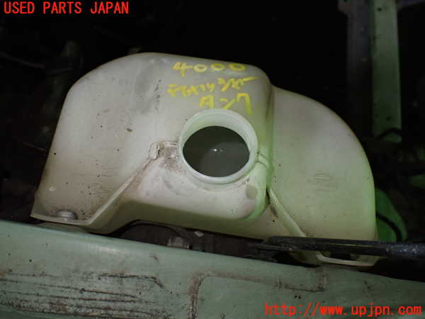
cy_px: 160
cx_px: 212
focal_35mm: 30
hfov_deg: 60.0
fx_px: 368
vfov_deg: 46.8
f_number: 2.3
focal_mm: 5.4
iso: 400
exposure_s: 1/125
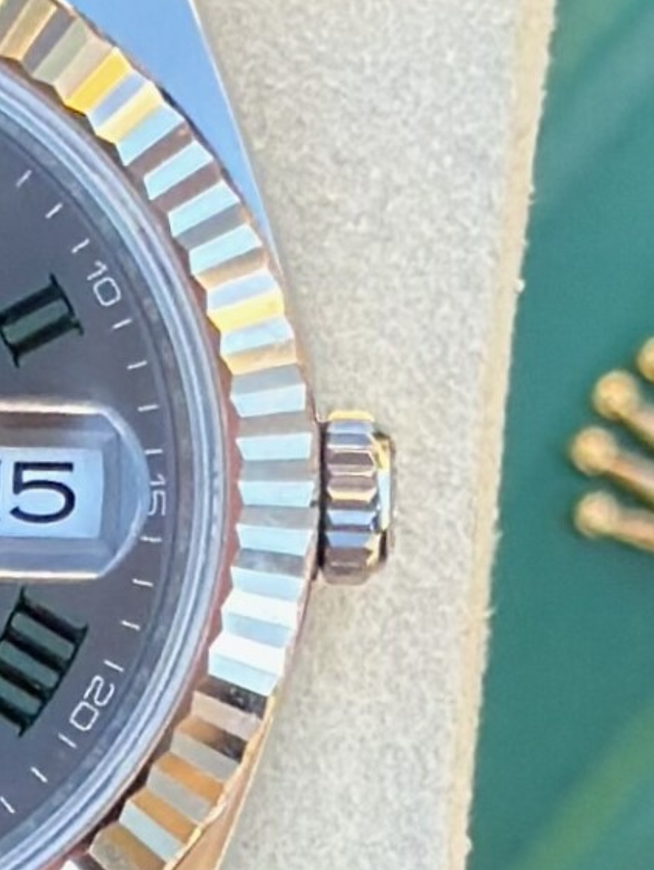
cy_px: 517
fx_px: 4128
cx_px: -249
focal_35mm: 164
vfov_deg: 12.0
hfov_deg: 8.9
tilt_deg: -83.7
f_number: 1.78
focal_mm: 6.76
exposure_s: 1/1055
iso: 250
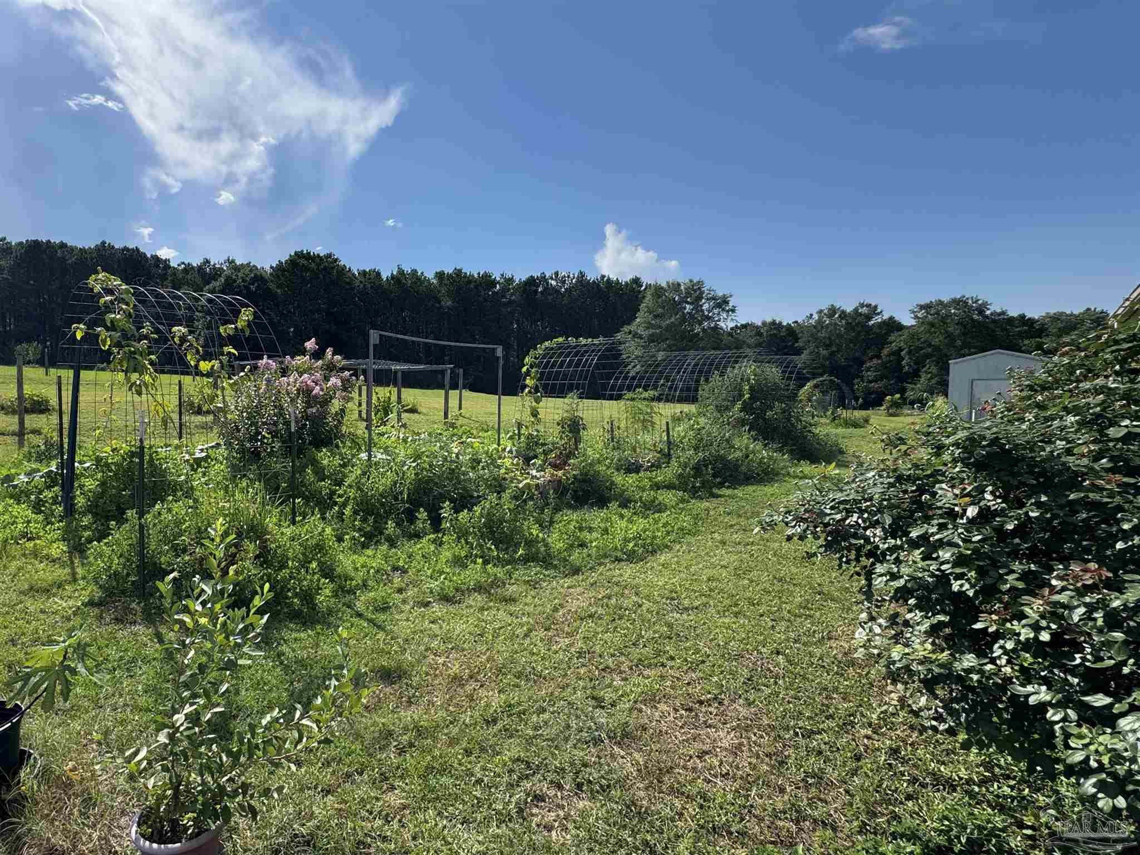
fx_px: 461
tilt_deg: -3.3
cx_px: 570
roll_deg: +0.6
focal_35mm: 14
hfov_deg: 102.1
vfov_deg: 85.7
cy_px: 428
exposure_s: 1/2028
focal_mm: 2.22
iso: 50
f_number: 2.2
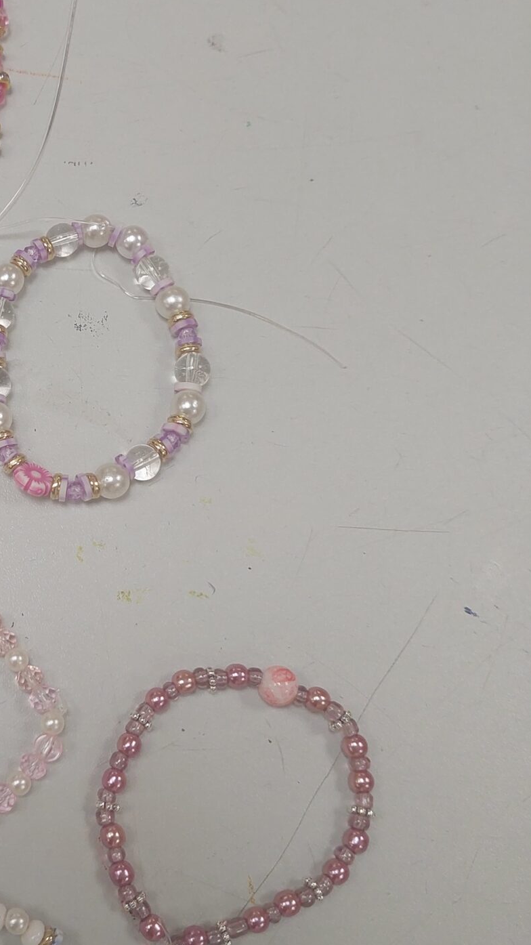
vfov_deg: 41.2
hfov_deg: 22.1
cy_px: 394
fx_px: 1252
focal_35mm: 50
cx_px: -110
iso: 64
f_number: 1.8
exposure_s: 1/100
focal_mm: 5.23
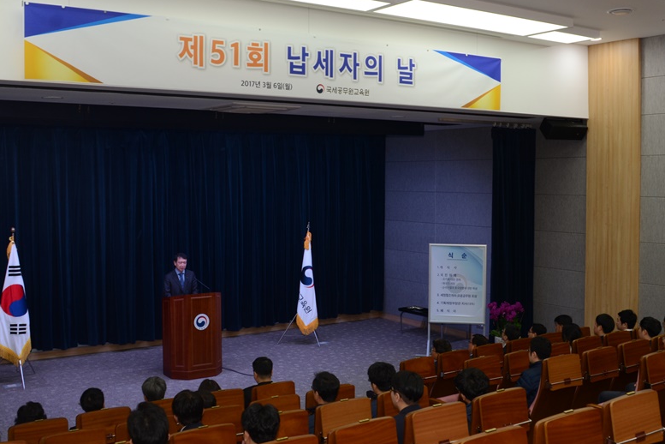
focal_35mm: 37
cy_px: 224
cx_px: 328
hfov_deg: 51.9
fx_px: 683
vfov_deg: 35.9
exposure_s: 1/60
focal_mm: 24
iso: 500
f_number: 6.3
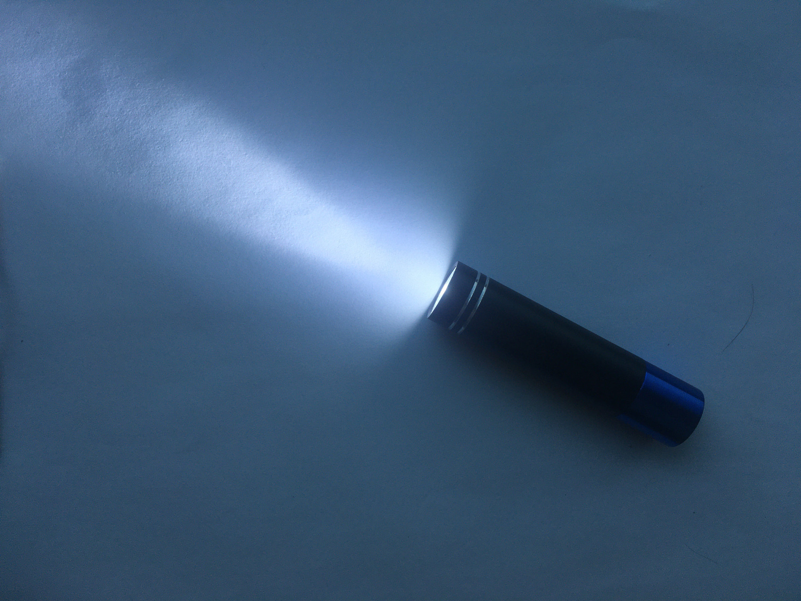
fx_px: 671
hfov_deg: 61.7
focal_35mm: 29
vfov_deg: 48.2
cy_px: 300
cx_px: 400
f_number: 2.2
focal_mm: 4.15
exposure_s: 1/1451
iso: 25
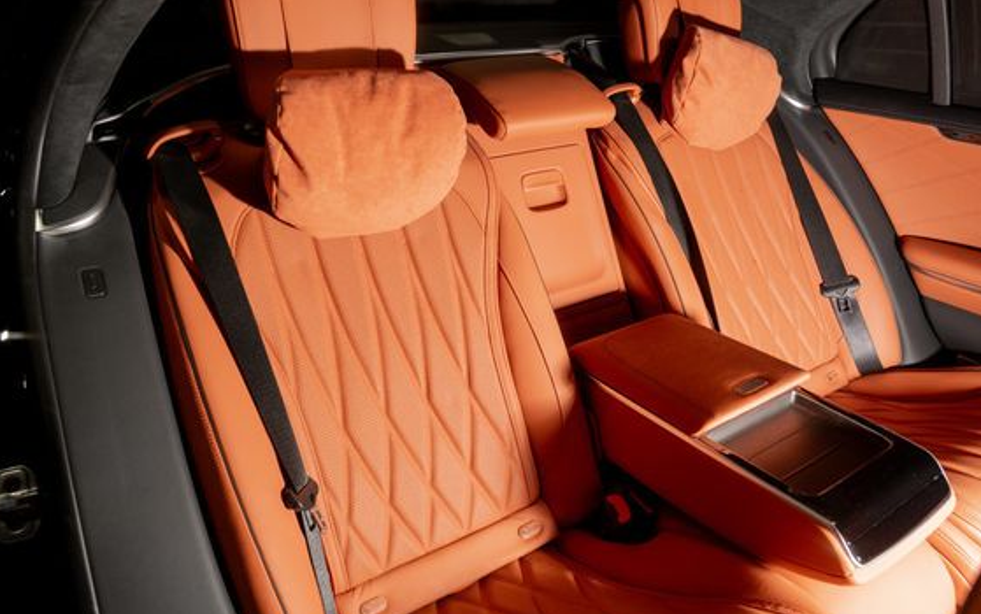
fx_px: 749
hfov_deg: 66.4
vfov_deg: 44.4
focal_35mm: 28
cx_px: 518
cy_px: 255
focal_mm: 24
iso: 320
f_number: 5.6
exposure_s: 1/50
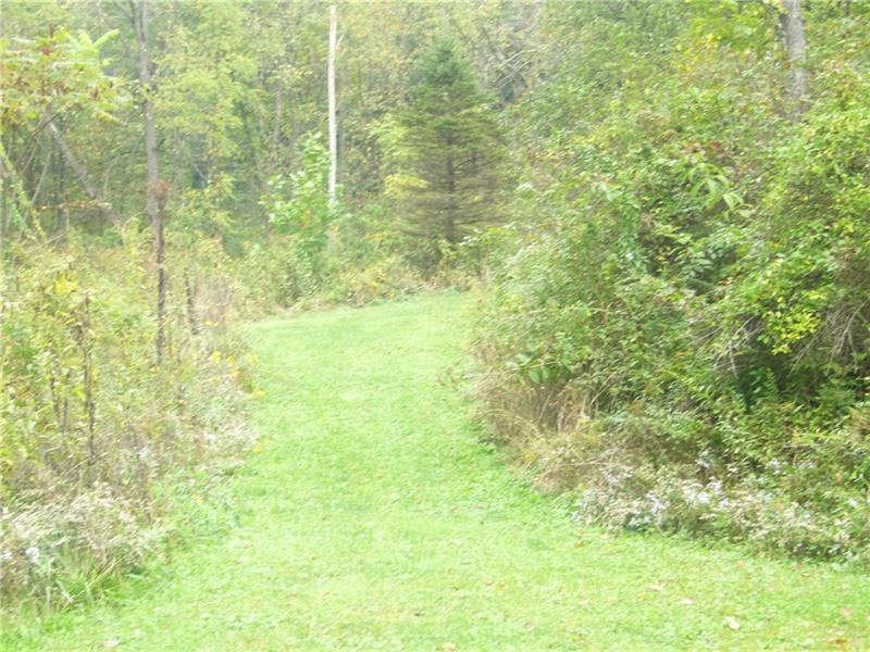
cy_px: 326
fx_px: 1860
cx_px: 435
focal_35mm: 74
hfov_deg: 26.3
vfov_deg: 19.9
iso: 100
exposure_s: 1/50
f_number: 4.1
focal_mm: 12.2
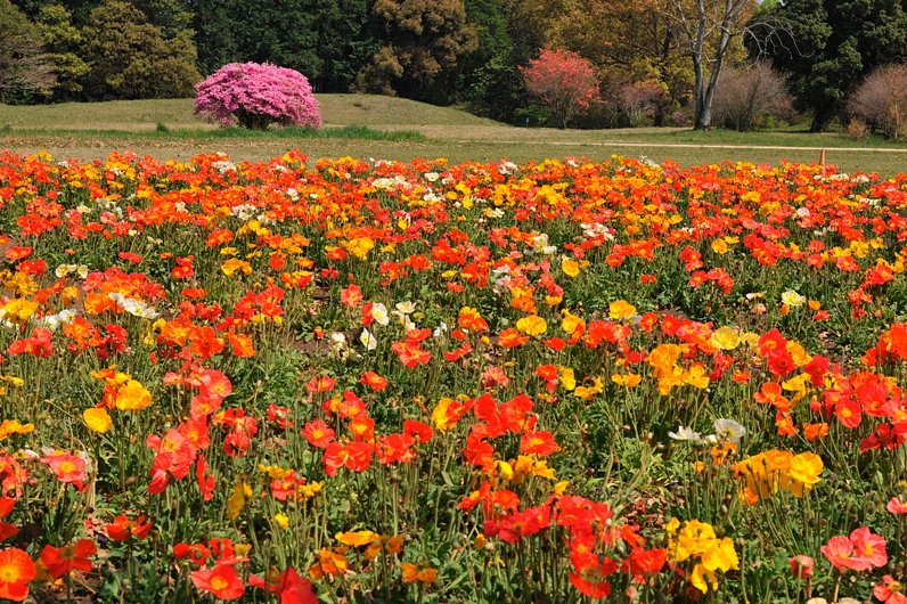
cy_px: 302
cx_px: 454
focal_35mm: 70
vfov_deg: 19.4
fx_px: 1763
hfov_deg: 28.9
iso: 200
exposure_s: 1/320
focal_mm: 70
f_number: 11
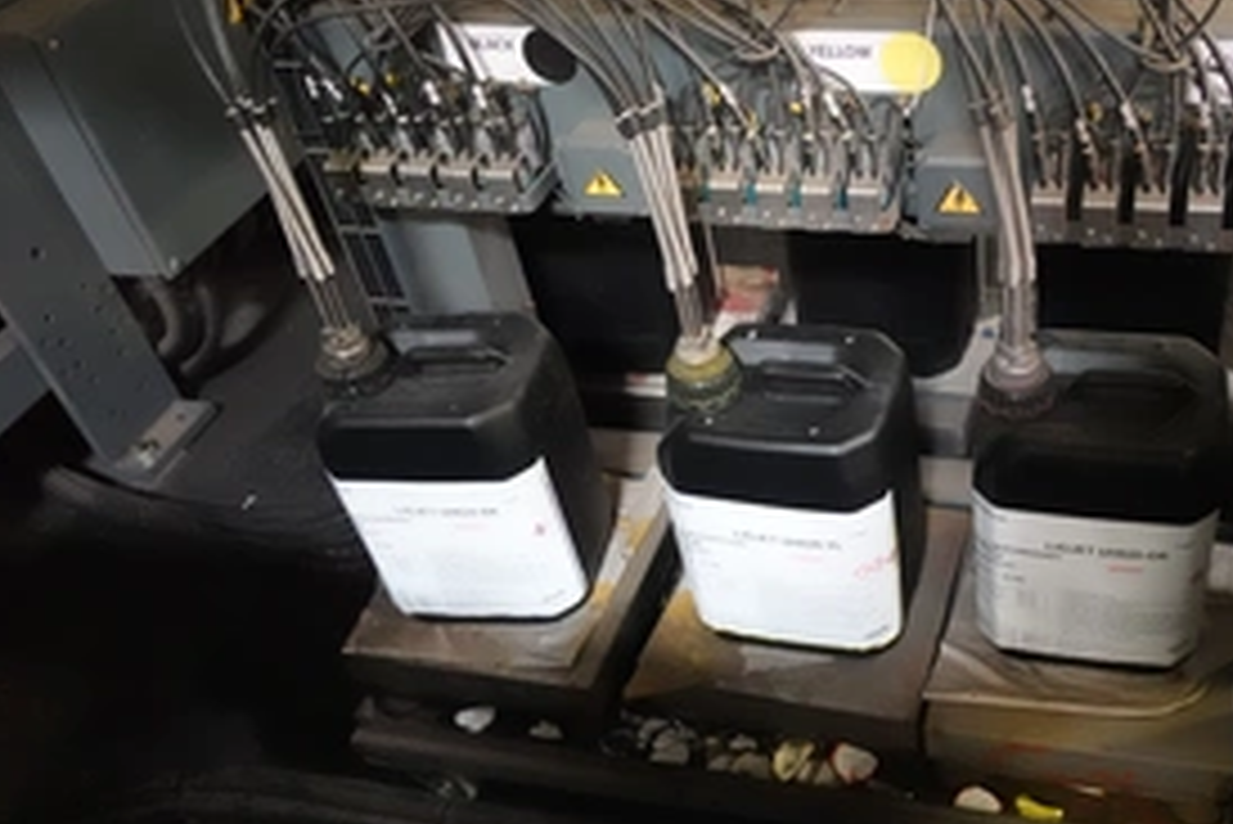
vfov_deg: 37.8
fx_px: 1199
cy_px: 471
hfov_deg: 52.8
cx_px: 873
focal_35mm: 35
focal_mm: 8.8
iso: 6400
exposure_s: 1/60
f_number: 1.8
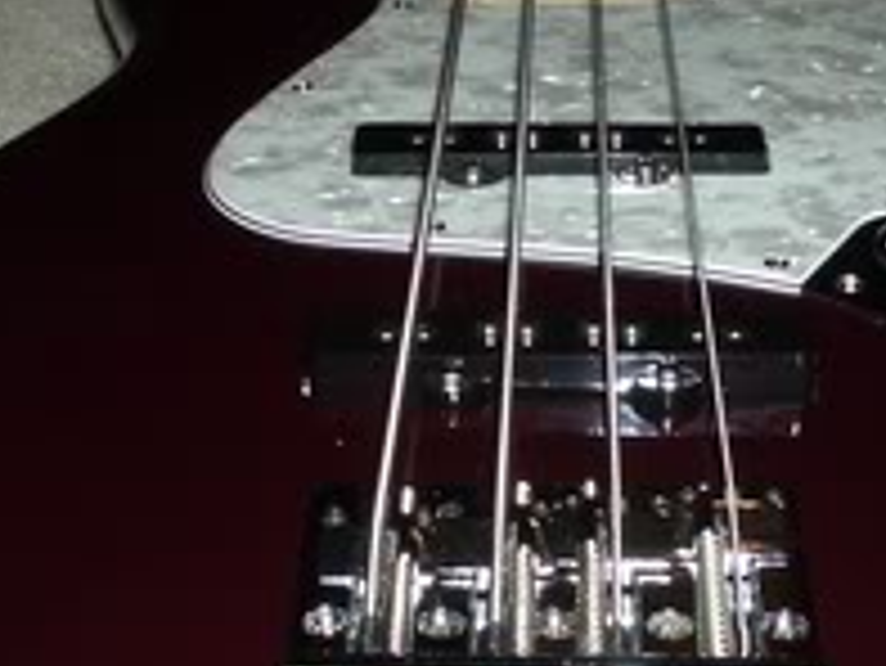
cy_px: 338
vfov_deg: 16.3
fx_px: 2331
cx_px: 549
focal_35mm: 91
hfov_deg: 21.5
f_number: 4.3
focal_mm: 5.8
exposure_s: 1/60
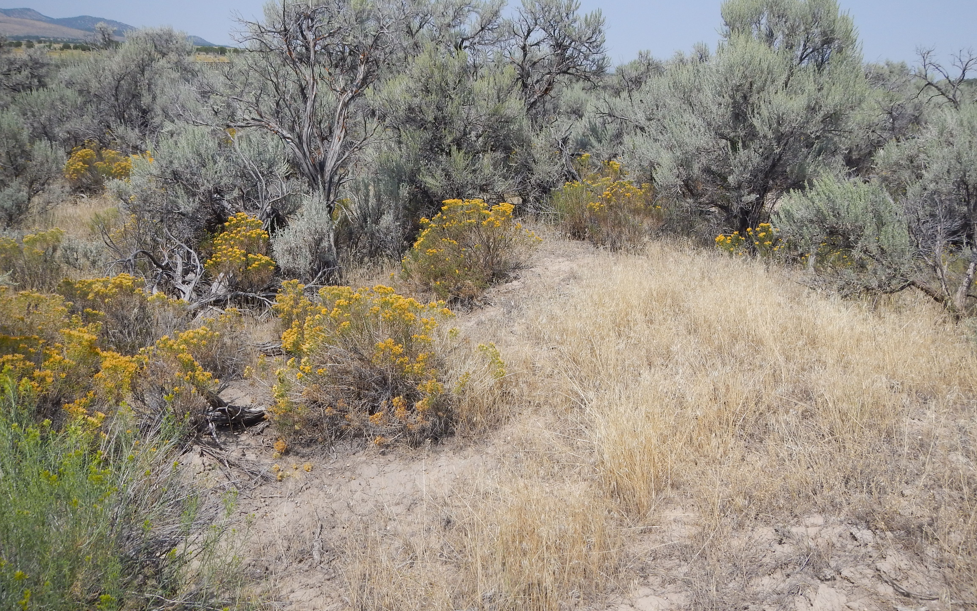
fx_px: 932
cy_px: 250
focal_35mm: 35
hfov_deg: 55.3
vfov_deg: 36.2
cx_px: 489
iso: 125
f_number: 3.9
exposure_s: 1/1250
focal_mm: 5.9
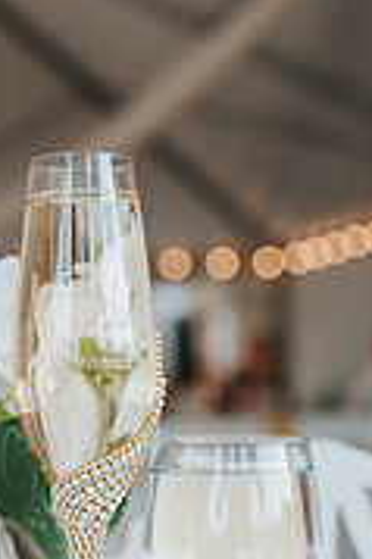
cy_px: 390
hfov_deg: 15.1
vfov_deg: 23.0
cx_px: -50
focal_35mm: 88
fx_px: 1367
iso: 100
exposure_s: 1/200
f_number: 2.8
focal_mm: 35
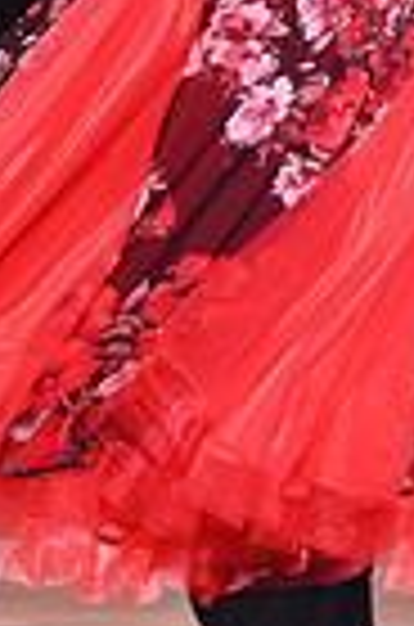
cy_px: -306
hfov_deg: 2.6
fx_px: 9066
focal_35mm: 523
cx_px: 322
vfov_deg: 3.9
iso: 5000
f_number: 4
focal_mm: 125
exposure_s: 1/400
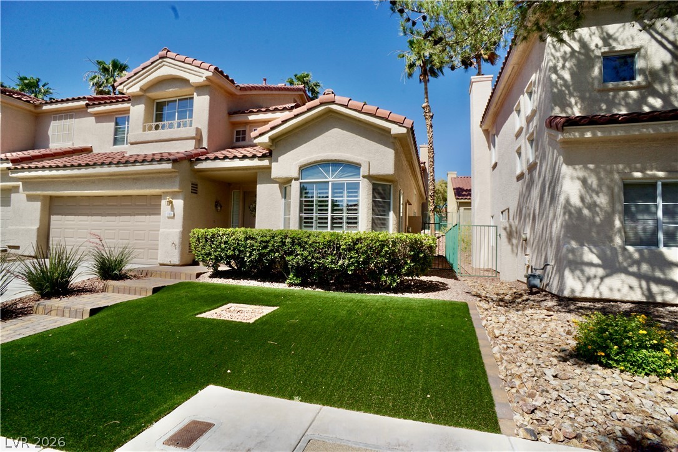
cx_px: 339
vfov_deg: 53.1
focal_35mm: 24
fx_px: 452
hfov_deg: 73.7
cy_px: 226
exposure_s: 1/100
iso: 100
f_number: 13
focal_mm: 16
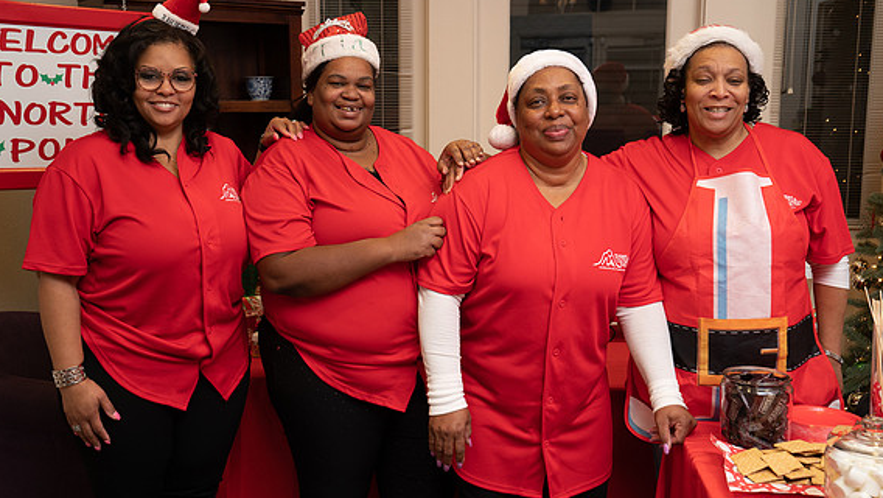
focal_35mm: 46
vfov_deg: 26.0
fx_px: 1077
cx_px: 443
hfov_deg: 44.6
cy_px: 240
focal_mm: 43
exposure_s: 1/80
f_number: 5
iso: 640
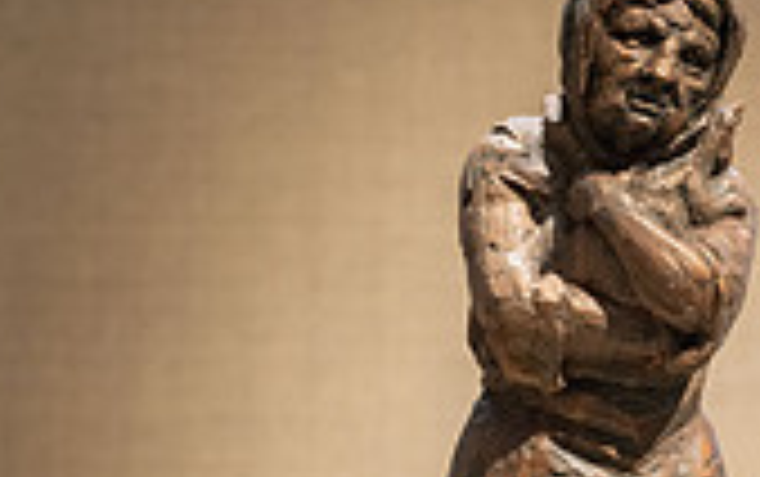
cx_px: 643
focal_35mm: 190
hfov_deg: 11.0
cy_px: 585
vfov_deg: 6.9
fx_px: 3939
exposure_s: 1/60
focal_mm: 70
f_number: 5.6
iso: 2000
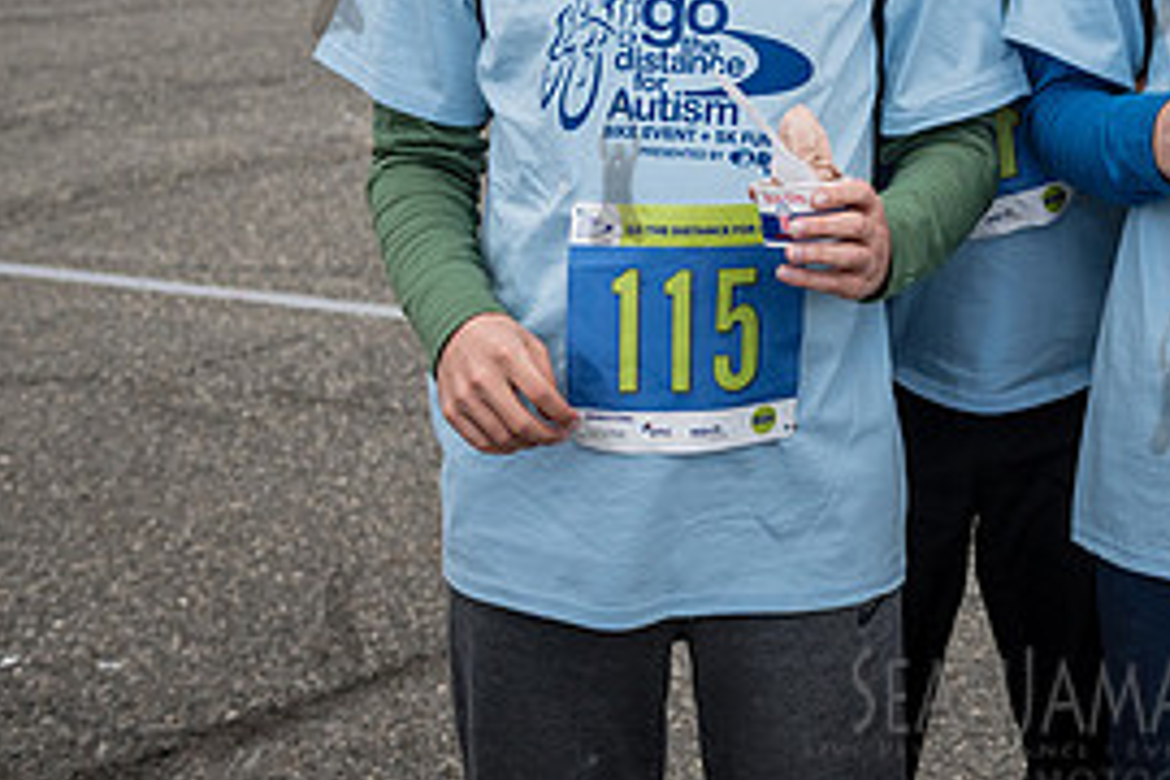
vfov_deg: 13.2
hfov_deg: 19.4
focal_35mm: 102
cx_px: 1196
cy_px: -87
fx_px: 3315
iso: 400
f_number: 4
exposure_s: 1/2500
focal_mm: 40
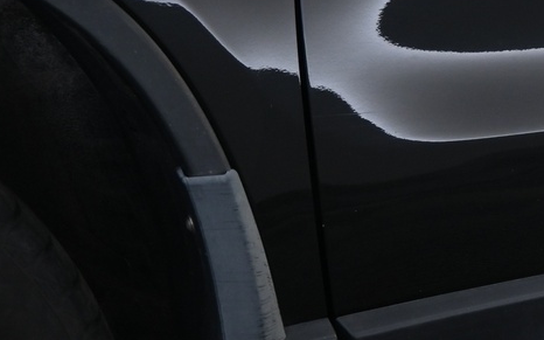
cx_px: 801
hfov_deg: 20.9
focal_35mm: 85
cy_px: -74
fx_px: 1260
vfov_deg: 14.8
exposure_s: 1/25
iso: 500
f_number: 3.5
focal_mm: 16
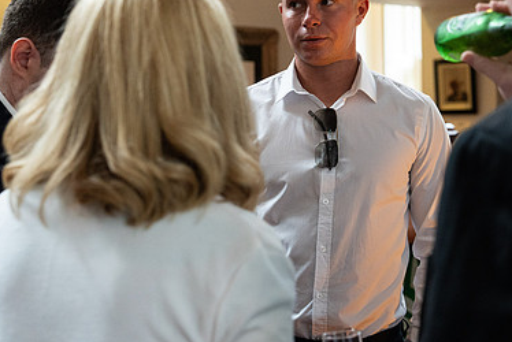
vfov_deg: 18.0
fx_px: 1082
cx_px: 327
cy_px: 151
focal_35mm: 76
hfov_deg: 26.5
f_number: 3.5
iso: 4000
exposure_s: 1/200
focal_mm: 49
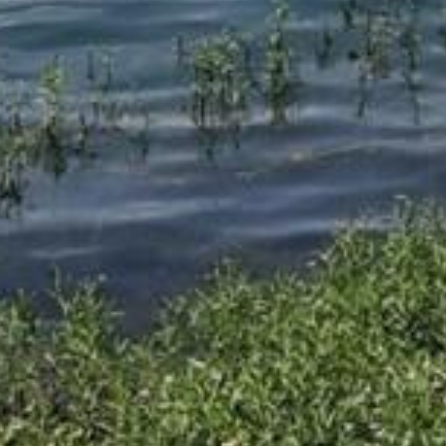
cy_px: -388
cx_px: 522
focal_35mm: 160
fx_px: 2332
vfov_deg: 10.2
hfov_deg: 10.7
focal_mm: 4.44
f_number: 1.8
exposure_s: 1/3344
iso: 56
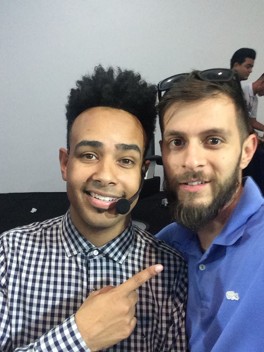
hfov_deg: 45.4
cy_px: 176
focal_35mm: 31
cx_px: 132
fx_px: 315
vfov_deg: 58.4
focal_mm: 2.15
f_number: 2.4
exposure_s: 1/30
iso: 320
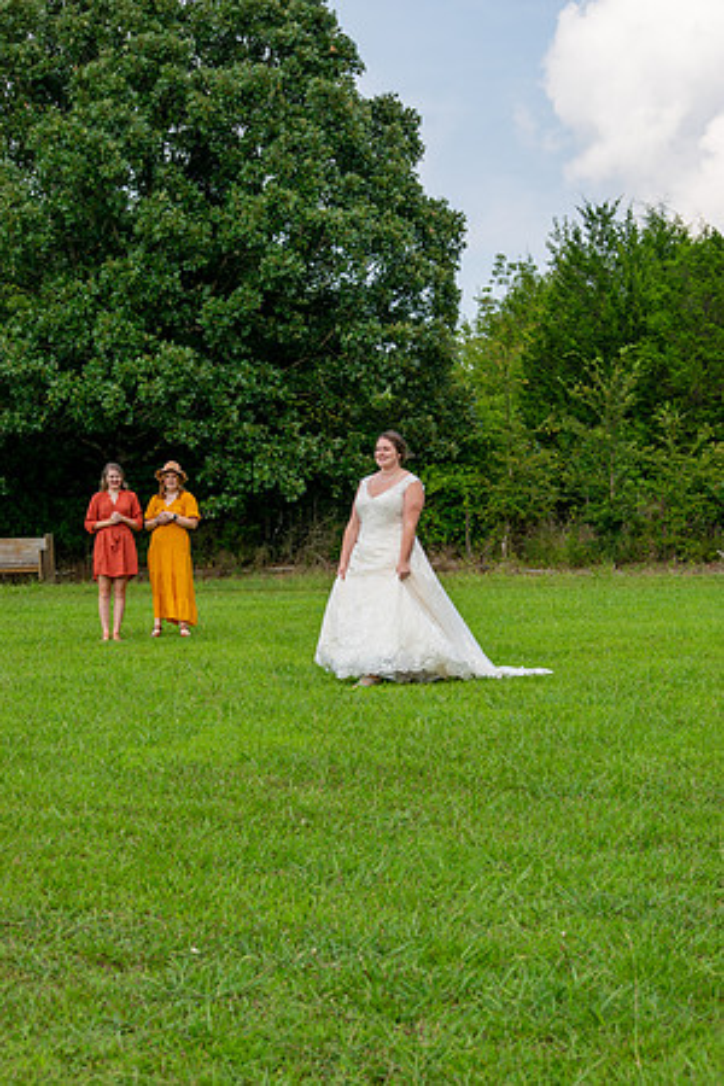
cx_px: 362
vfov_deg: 24.6
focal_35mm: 82
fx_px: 2489
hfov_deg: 16.6
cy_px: 543
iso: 100
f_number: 7.1
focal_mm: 55
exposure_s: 1/200
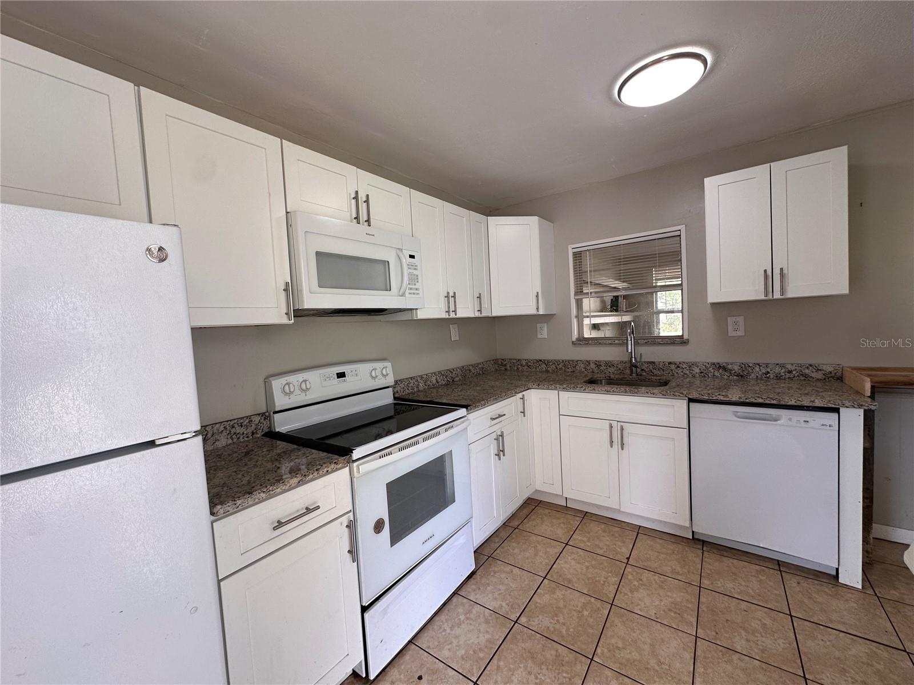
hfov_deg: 102.1
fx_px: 370
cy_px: 342
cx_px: 457
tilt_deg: -2.0
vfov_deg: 85.7
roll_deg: +3.3
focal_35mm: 14
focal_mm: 2.22
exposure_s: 1/120
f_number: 2.2
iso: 100
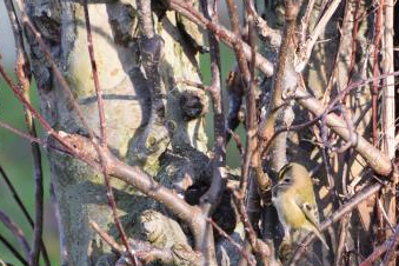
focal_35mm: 796
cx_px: 281
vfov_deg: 1.7
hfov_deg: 2.6
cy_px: 213
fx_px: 8822
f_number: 5.6
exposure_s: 1/250
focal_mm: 300
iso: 560
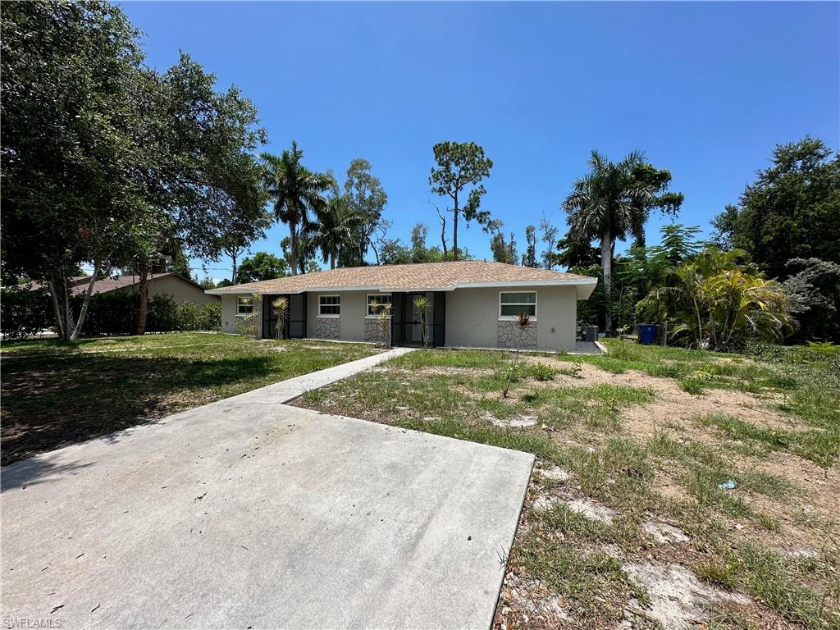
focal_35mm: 14
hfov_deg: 102.1
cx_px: 420
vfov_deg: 85.7
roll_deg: -0.9
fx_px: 340
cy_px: 315
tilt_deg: +0.1
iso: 50
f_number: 2.2
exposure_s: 1/2212
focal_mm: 2.22
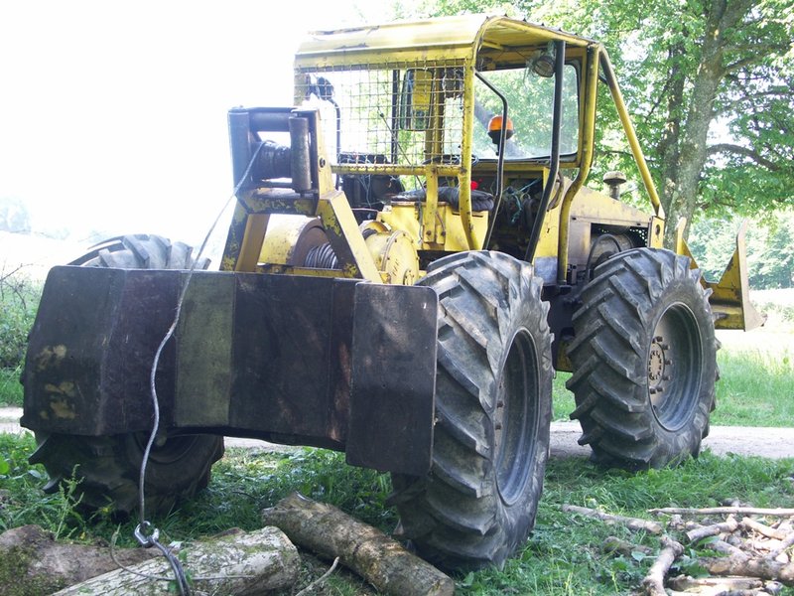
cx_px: 397
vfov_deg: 29.1
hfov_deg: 38.2
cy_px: 298
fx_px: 1147
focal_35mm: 50
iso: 64
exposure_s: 1/50
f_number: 2.8
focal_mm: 13.07
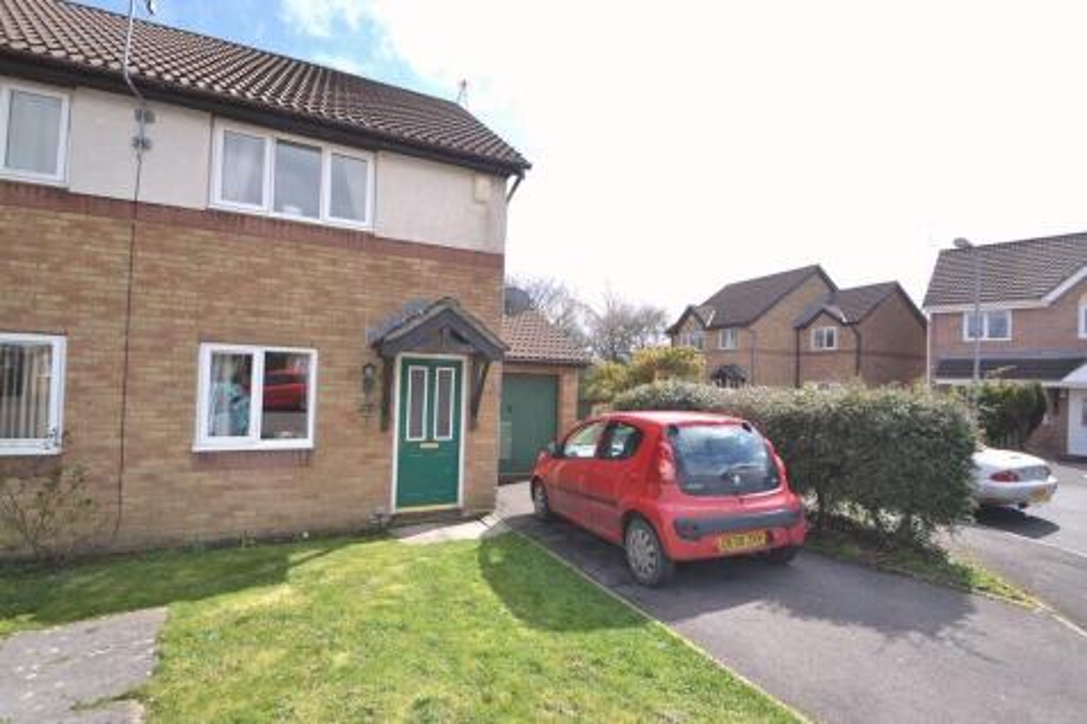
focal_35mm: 16
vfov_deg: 72.0
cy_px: 362
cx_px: 544
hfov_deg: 95.0
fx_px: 498
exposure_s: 1/160
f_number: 6.3
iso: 100
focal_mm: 11
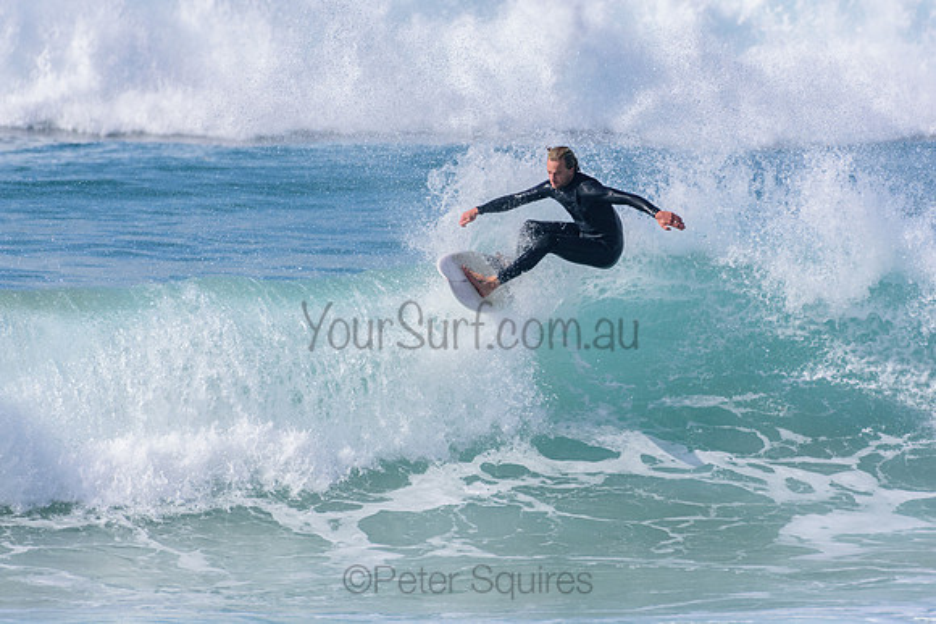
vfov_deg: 1.8
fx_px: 19504
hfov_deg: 2.7
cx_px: 468
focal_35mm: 750
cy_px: 312
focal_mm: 500
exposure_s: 1/2000
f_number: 5.6
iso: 320
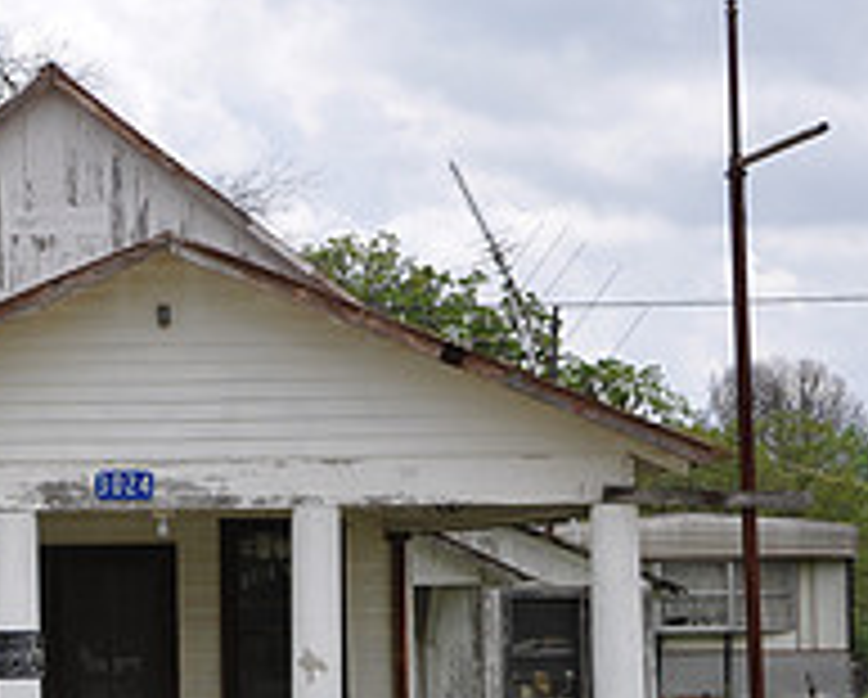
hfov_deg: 13.8
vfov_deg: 11.4
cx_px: -202
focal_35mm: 135
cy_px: 529
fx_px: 3473
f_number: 7.1
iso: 200
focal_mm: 32
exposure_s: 1/200
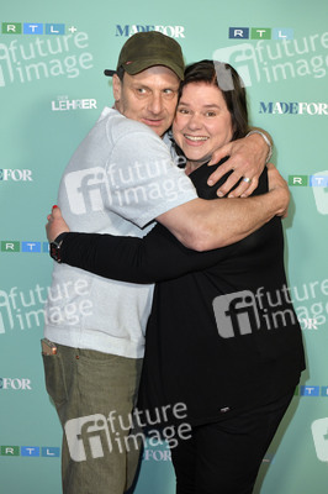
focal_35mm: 60
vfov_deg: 33.4
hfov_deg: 22.6
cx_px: 164
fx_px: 821
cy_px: 247
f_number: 6.3
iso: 1600
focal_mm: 60
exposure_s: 1/250
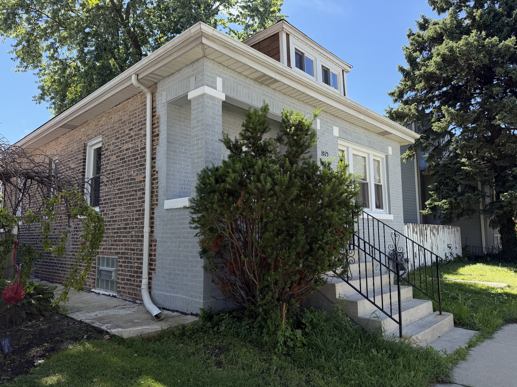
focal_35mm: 24
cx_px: 258
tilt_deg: +6.7
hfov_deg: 71.6
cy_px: 194
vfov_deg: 56.8
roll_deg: +0.7
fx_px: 358
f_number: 1.78
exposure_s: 1/1653
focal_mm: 6.76
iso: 100
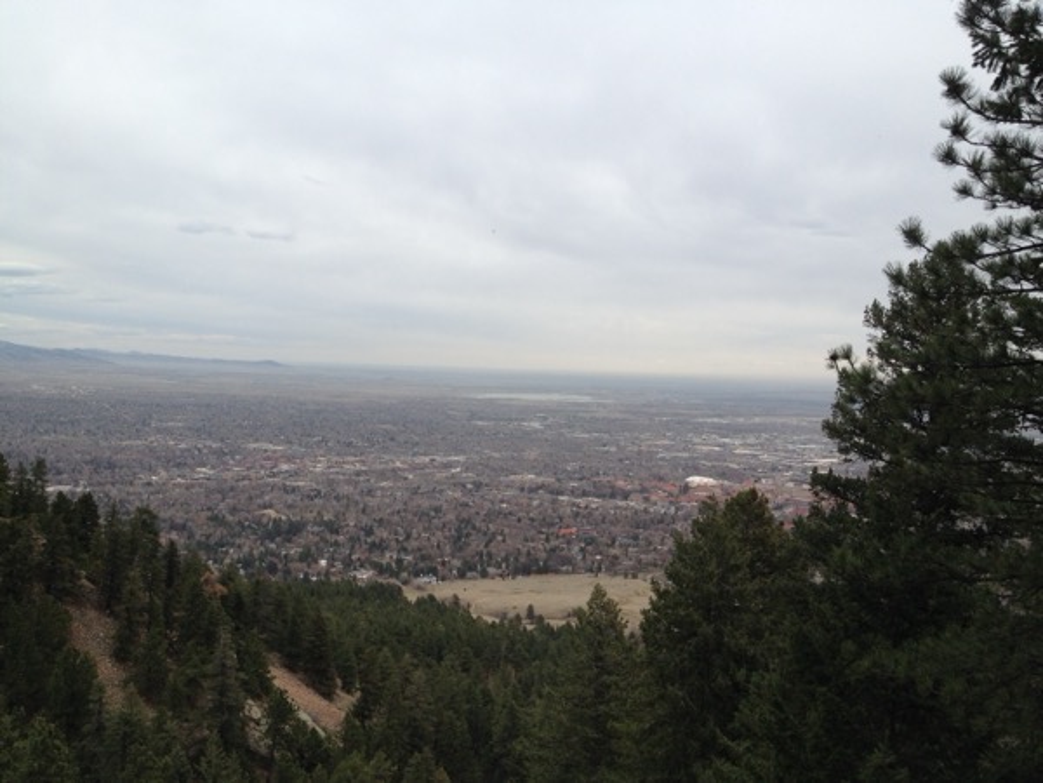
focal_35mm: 35
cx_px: 522
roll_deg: -3.5
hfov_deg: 52.6
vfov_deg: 40.7
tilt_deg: -1.0
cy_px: 392
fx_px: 1055
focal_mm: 4.28
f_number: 2.4
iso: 50
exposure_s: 1/1227
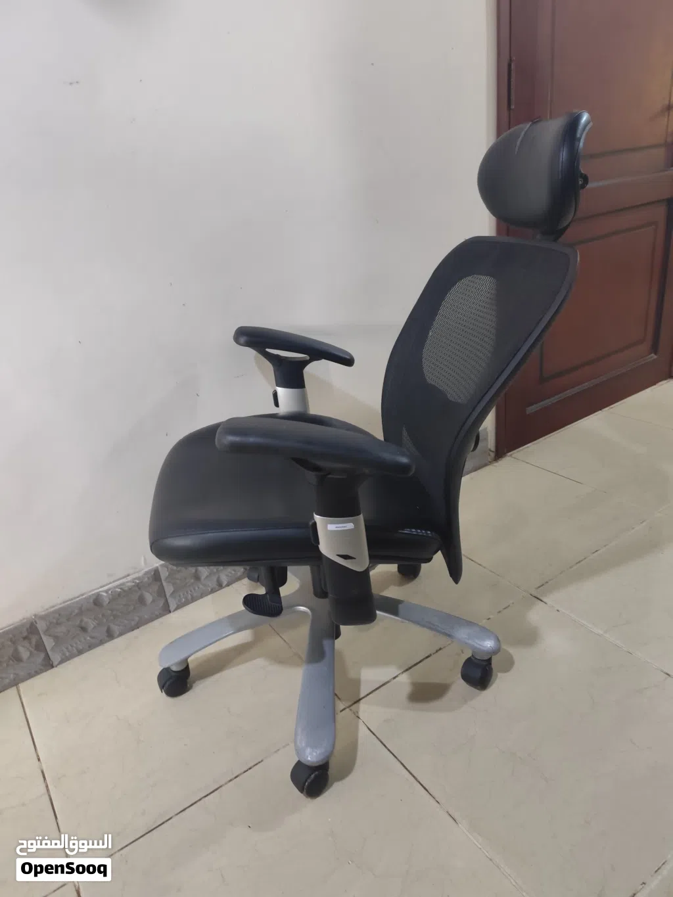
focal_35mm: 23
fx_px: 596
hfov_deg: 58.9
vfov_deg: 73.9
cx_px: 336
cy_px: 448
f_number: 1.65
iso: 2000
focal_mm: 6.14
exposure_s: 1/20
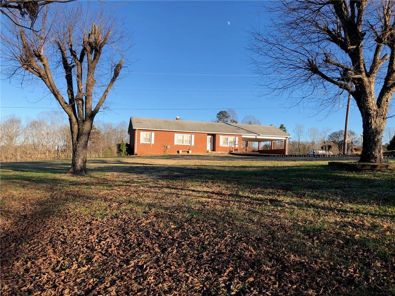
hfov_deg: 63.4
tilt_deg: +0.3
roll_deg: -1.1
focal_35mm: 28
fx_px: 320
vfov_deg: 49.7
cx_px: 198
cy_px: 148
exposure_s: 1/1143
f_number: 1.8
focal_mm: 3.99
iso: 20
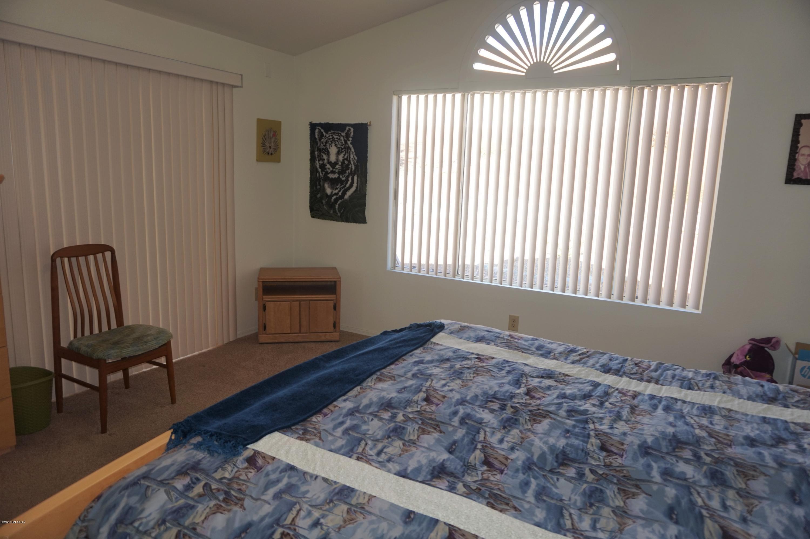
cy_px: 270
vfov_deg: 53.1
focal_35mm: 24
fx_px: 540
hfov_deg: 73.8
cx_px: 405
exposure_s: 1/60
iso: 100
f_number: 3.5
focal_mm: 16
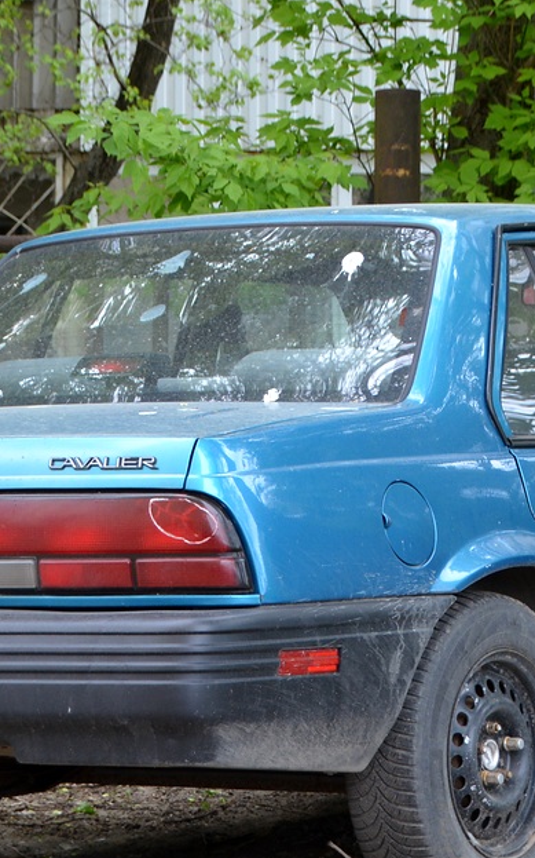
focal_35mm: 162
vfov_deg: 12.9
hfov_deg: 8.1
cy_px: 377
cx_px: 360
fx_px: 3782
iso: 400
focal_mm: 44
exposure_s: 1/100
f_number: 5
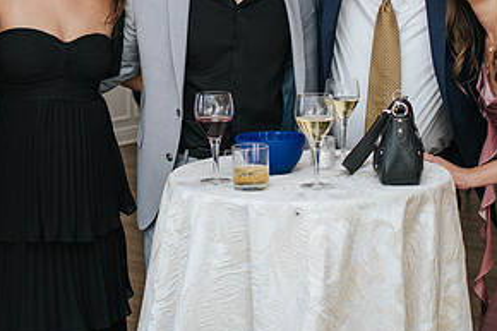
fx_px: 1007
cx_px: 186
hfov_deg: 27.6
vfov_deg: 18.4
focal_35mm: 73
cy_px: 41
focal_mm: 35
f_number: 3.2
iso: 560
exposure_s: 1/200
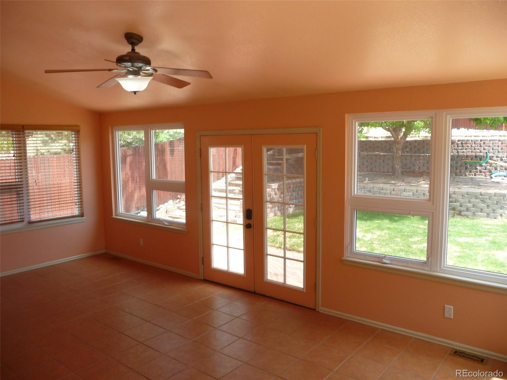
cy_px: 190
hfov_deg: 63.4
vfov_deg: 49.7
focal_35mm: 28
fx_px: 410
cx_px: 254
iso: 100
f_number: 3.3
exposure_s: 1/100
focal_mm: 4.7
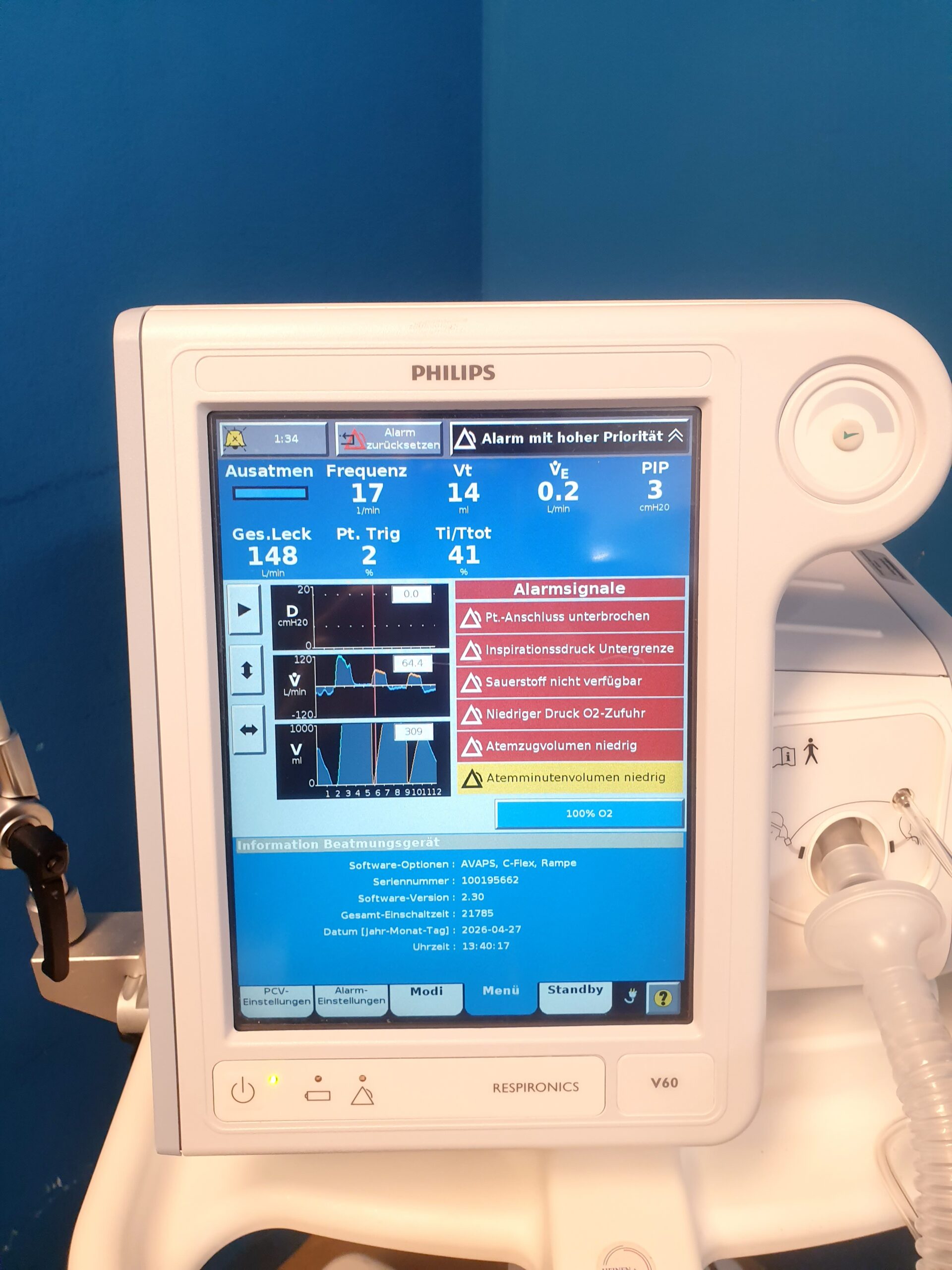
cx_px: 476
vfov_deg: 67.3
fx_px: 953
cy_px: 635
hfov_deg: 53.1
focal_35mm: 26
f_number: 2.4
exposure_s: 1/50
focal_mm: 4.3
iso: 160
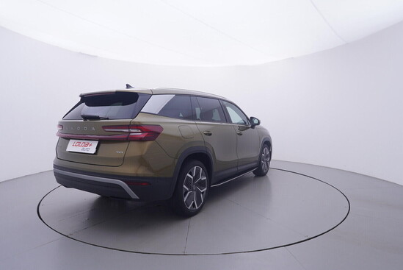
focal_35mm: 22
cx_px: 202
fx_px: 252
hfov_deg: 77.3
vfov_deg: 56.2
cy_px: 135
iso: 200
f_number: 5
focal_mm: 15
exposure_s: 1/80
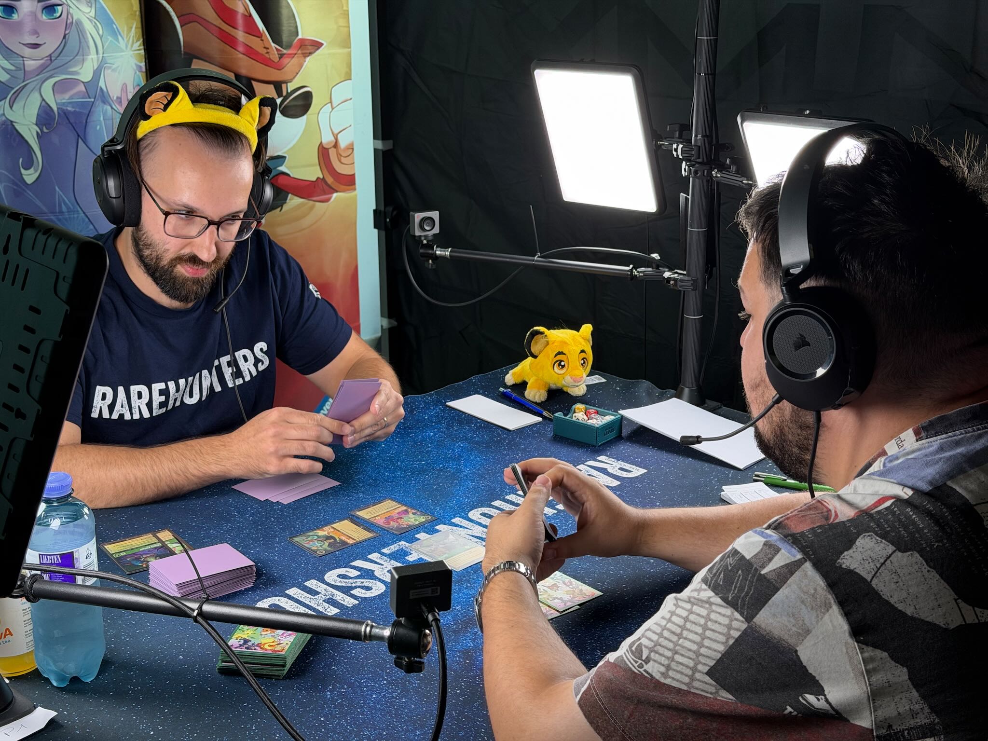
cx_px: 494
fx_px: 1370
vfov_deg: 30.3
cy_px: 370
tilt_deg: -18.1
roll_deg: +1.0
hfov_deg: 39.7
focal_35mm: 48
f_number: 1.78
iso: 100
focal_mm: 6.76
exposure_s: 1/85
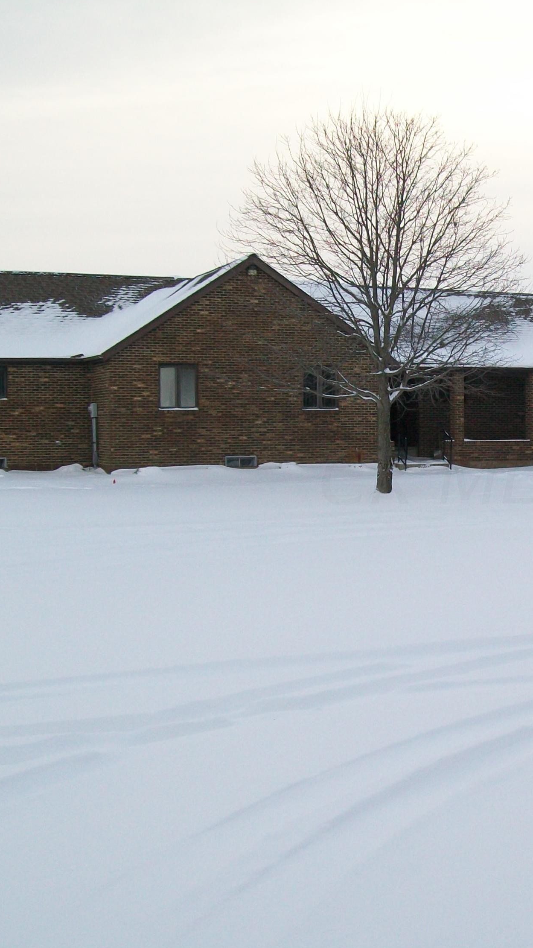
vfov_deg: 39.2
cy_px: 477
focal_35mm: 53
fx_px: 1331
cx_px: 447
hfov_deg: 22.3
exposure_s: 1/400
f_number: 2.7
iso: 64
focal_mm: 6
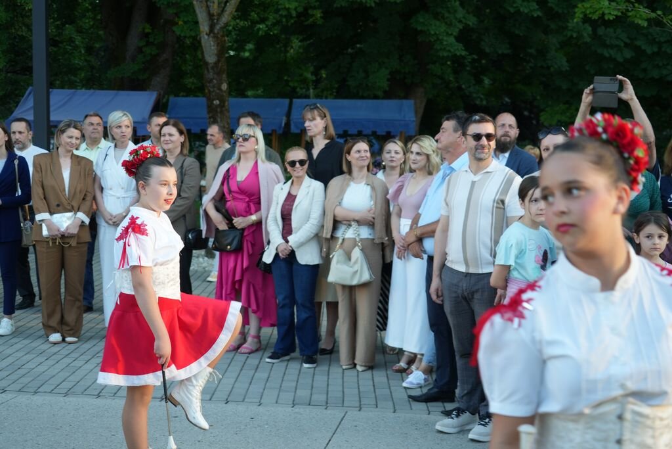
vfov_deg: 24.6
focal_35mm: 55
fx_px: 1027
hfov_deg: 36.2
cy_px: 224
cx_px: 336
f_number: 5
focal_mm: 55
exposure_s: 1/60
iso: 250
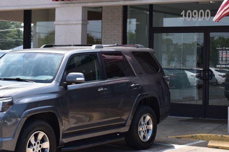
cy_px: 59
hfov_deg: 21.7
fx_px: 598
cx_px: 111
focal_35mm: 94
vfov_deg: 14.5
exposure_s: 1/320
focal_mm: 38
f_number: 10
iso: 400
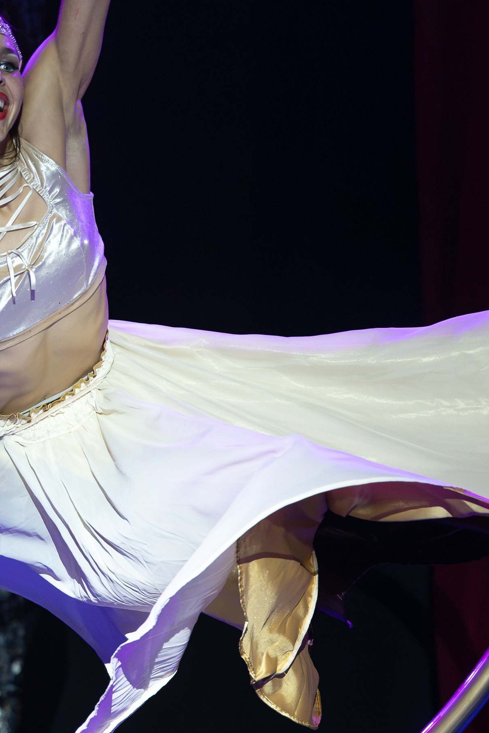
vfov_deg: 8.4
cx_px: -70
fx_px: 5012
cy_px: 381
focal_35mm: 246
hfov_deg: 5.6
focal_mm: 77
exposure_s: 1/1600
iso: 2000
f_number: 2.8
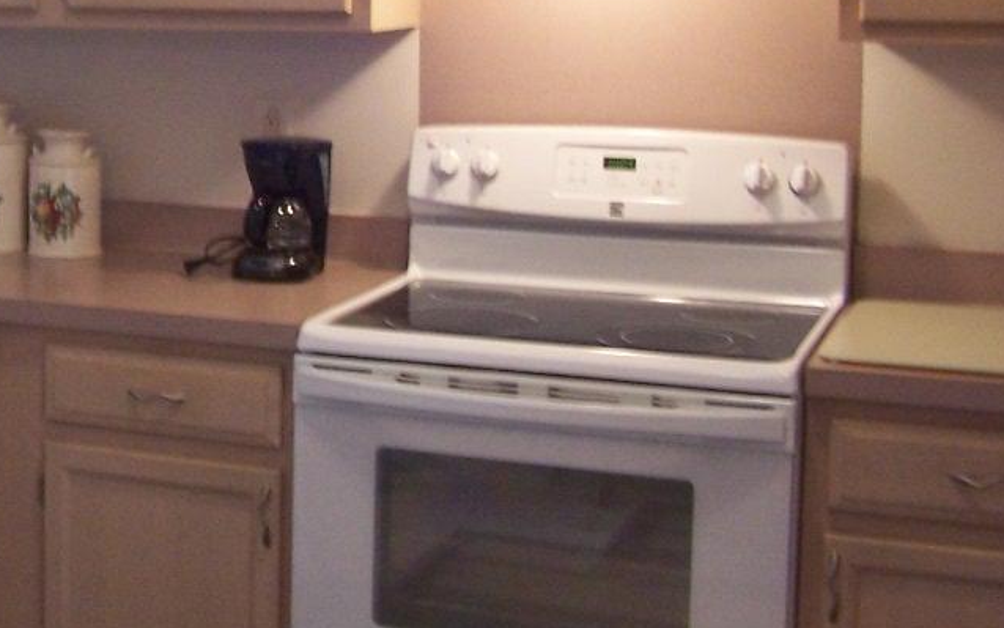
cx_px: 68
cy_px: 39
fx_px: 2682
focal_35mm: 98
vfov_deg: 13.2
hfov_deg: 20.7
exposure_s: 1/15
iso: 140
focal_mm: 6.3
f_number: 2.8
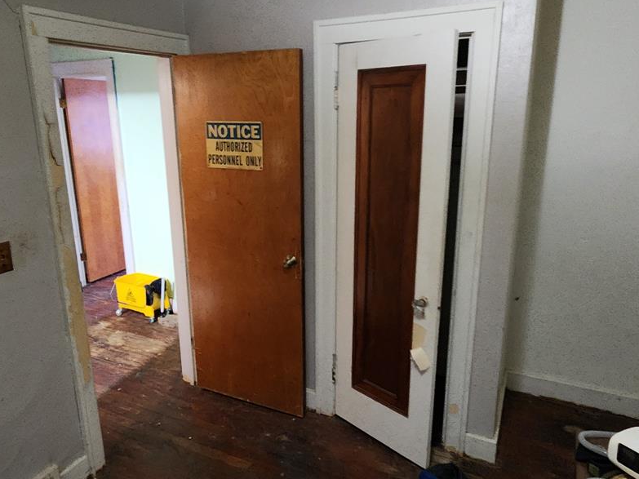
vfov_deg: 74.5
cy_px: 218
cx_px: 306
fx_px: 314
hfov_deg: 91.0
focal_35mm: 17
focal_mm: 2.2
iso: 640
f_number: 2.2
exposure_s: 1/24
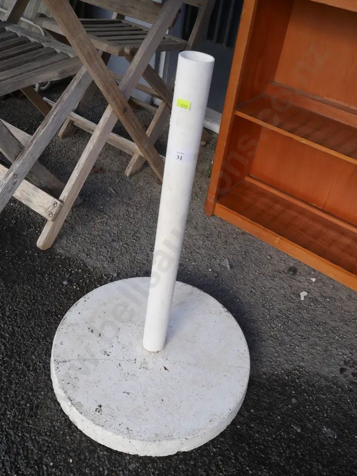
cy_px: 238
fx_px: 413
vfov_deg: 60.0
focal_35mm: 30
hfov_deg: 46.8
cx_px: 178
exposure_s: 1/250
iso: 200
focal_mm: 15
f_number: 6.3
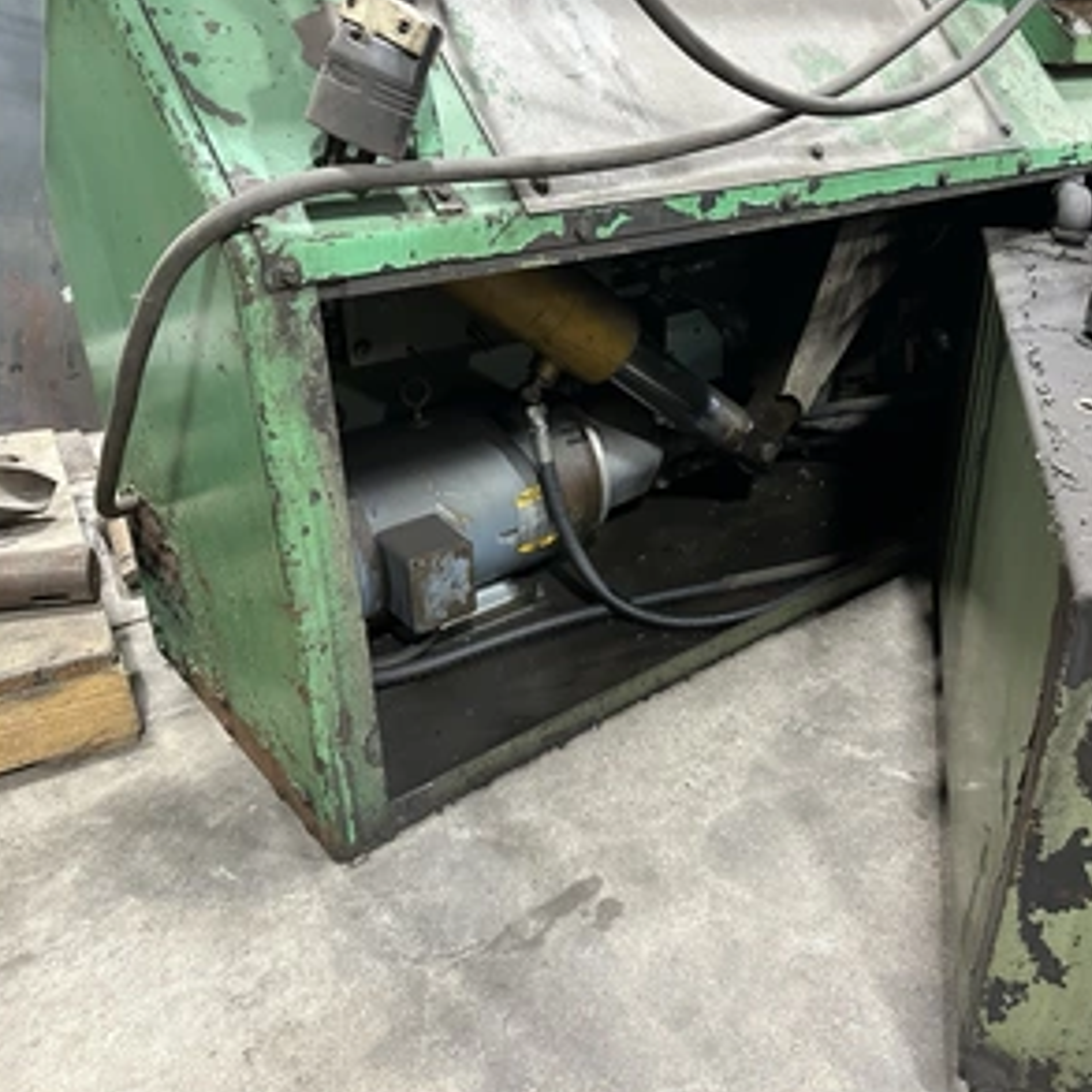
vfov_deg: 55.6
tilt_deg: -26.9
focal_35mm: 29
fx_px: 1035
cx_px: 660
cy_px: 544
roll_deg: -0.9
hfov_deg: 55.2
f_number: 1.78
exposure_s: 1/60
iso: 800
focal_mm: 6.86
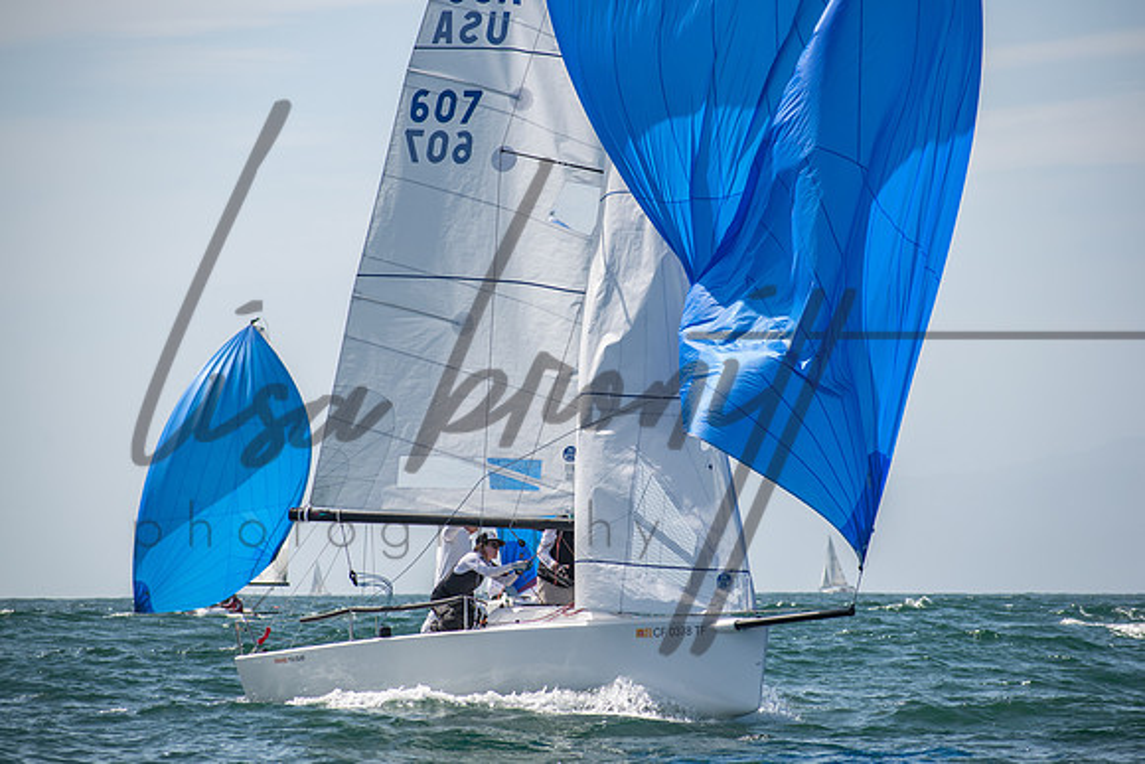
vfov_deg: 6.0
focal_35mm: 228
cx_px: 588
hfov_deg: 9.0
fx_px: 7244
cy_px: 382
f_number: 6.3
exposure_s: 1/1000
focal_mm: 145
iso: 200
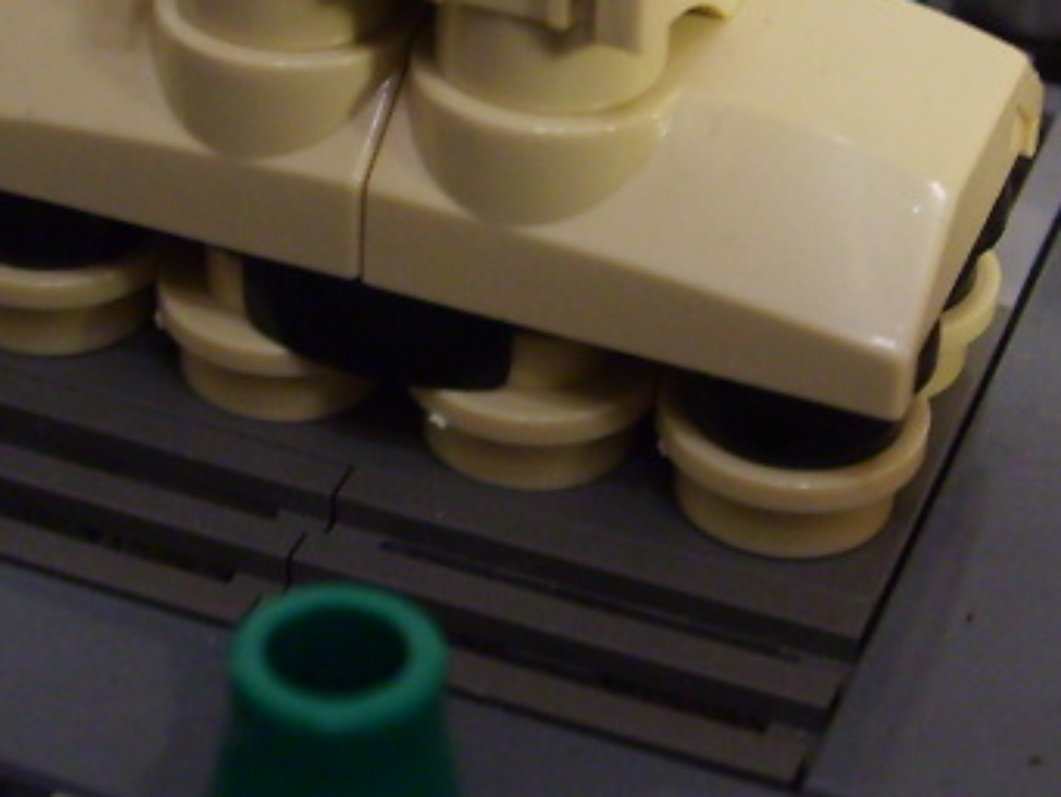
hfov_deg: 18.7
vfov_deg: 14.0
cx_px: 395
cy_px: 115
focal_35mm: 105
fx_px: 3219
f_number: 2.8
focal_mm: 5.8
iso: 100
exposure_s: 1/30
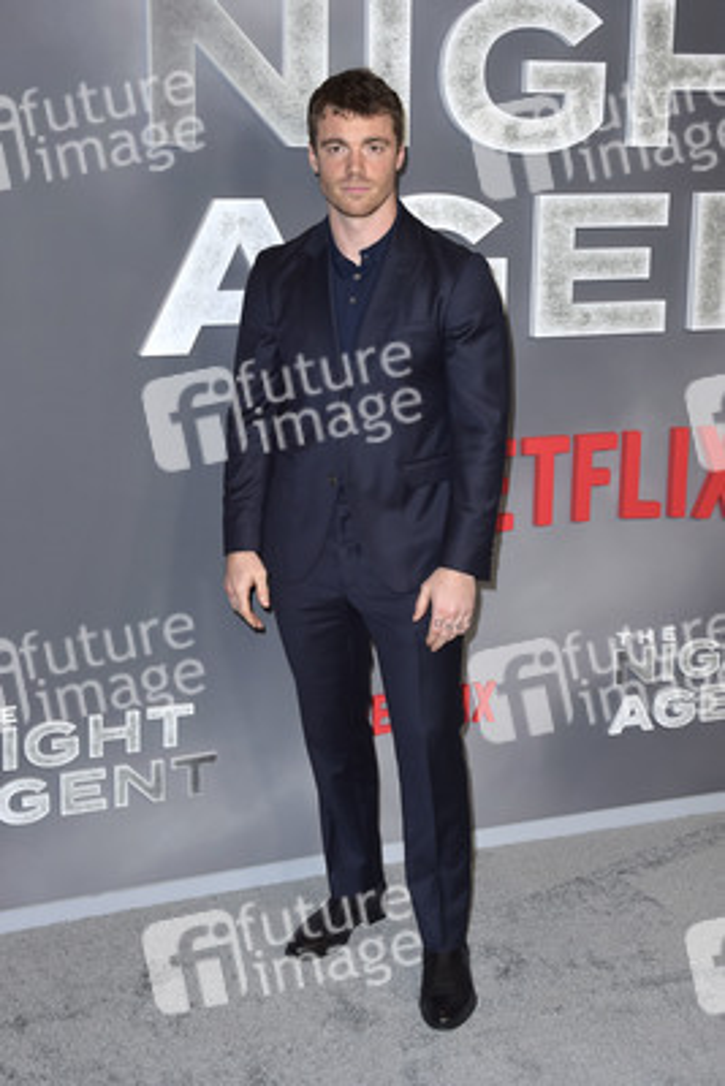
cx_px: 362
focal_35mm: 45
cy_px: 543
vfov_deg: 43.6
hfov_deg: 29.9
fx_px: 1358
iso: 400
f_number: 6.3
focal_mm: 45
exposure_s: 1/250
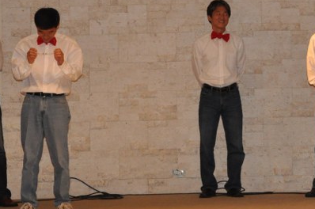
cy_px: -25
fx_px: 1957
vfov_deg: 6.1
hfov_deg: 9.2
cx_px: 245
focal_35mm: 224
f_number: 5
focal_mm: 58
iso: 1600
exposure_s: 1/60
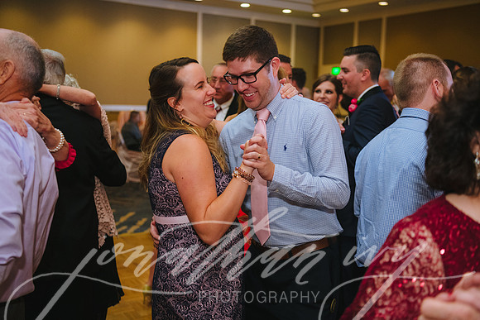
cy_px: 160
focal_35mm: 42
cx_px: 240
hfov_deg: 46.4
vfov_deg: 31.9
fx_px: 560
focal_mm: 42
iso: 1250
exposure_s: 1/80
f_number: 2.8
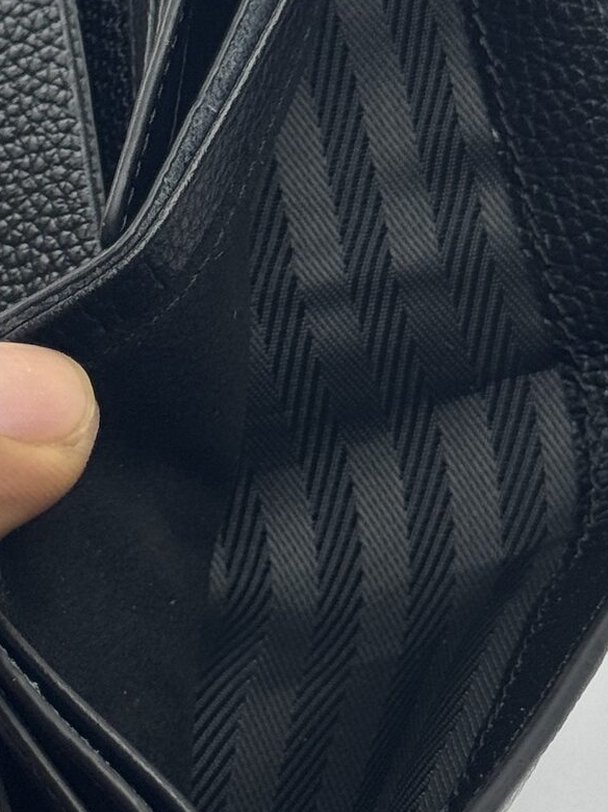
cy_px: 241
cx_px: 247
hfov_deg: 9.6
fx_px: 3607
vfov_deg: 12.8
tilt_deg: -46.7
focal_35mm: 154
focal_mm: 6.76
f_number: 1.78
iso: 64
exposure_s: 1/244
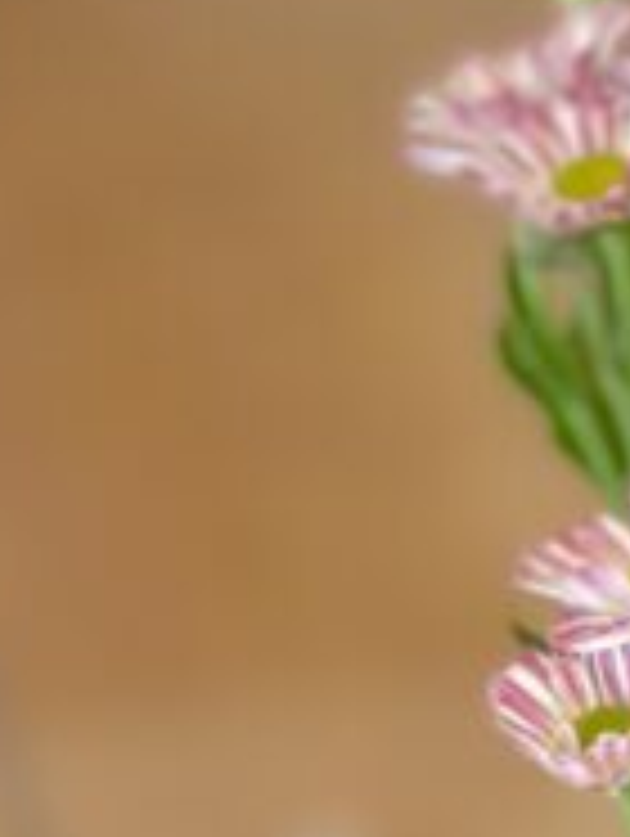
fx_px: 6392
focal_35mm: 264
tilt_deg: -27.7
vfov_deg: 7.5
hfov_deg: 5.4
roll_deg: -2.5
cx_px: 1544
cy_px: 724
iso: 64
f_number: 1.78
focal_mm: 6.86
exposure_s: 1/60
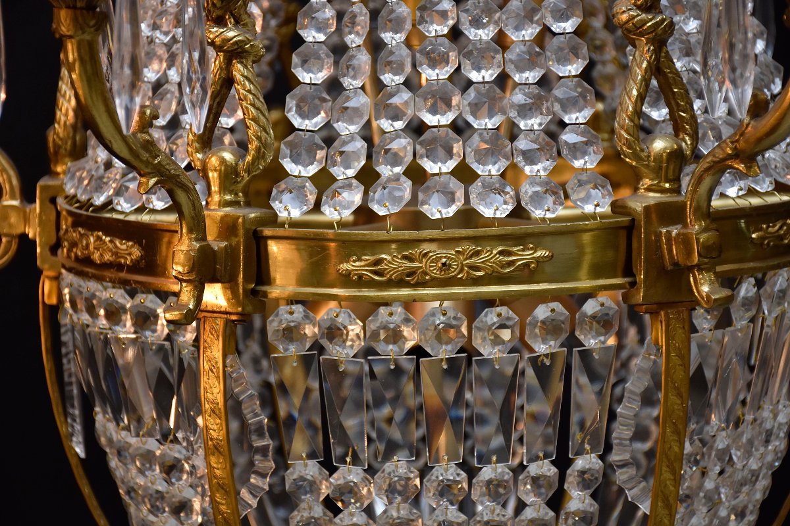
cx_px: 395
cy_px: 263
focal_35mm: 105
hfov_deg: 19.5
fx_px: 2304
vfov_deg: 13.0
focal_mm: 70
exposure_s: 1/160
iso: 640
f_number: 5
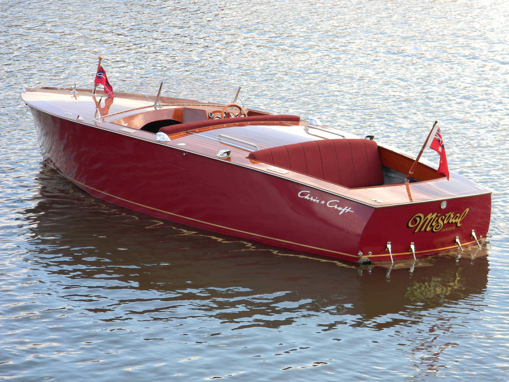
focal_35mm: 148
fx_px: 2176
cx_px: 254
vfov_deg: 10.0
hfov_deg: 13.3
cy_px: 191
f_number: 5
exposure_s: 1/87
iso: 80
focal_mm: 26.8
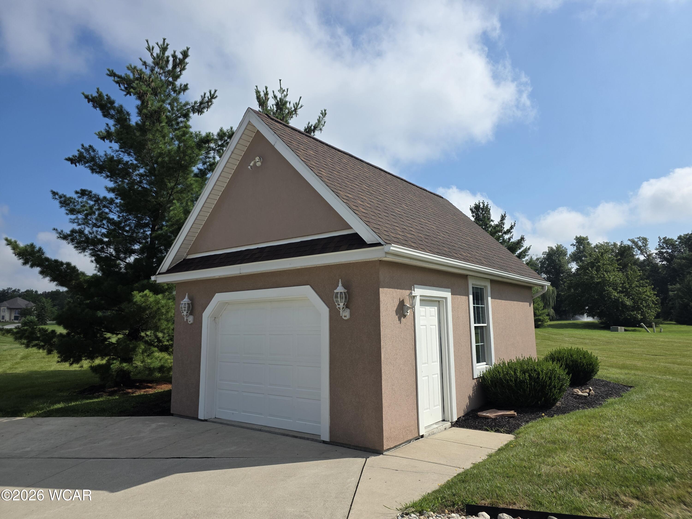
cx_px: 346
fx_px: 460
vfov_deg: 58.9
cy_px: 260
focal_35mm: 23
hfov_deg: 73.9
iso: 80
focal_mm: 6.3
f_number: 1.7
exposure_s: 1/7626
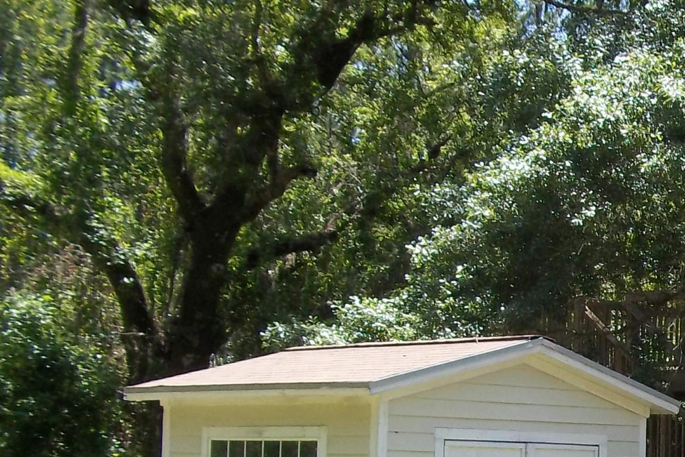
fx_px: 1807
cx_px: 861
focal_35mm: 95
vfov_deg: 14.2
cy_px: 438
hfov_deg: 19.9
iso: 80
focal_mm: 6.5
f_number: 3.1
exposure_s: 1/320
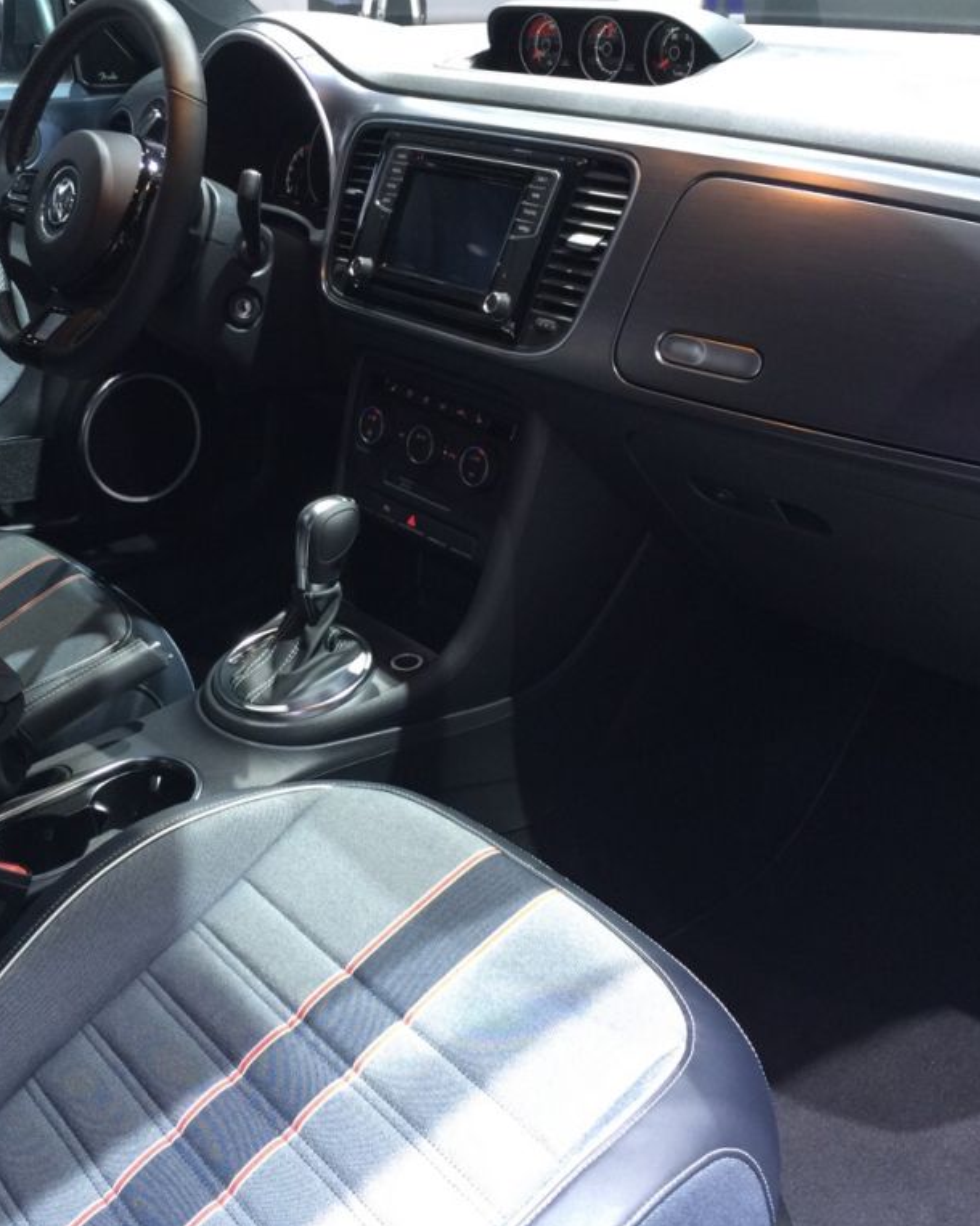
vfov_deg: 47.9
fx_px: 1378
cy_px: 614
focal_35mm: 38
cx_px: 353
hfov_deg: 38.8
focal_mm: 4.15
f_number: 2.2
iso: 40
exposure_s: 1/15
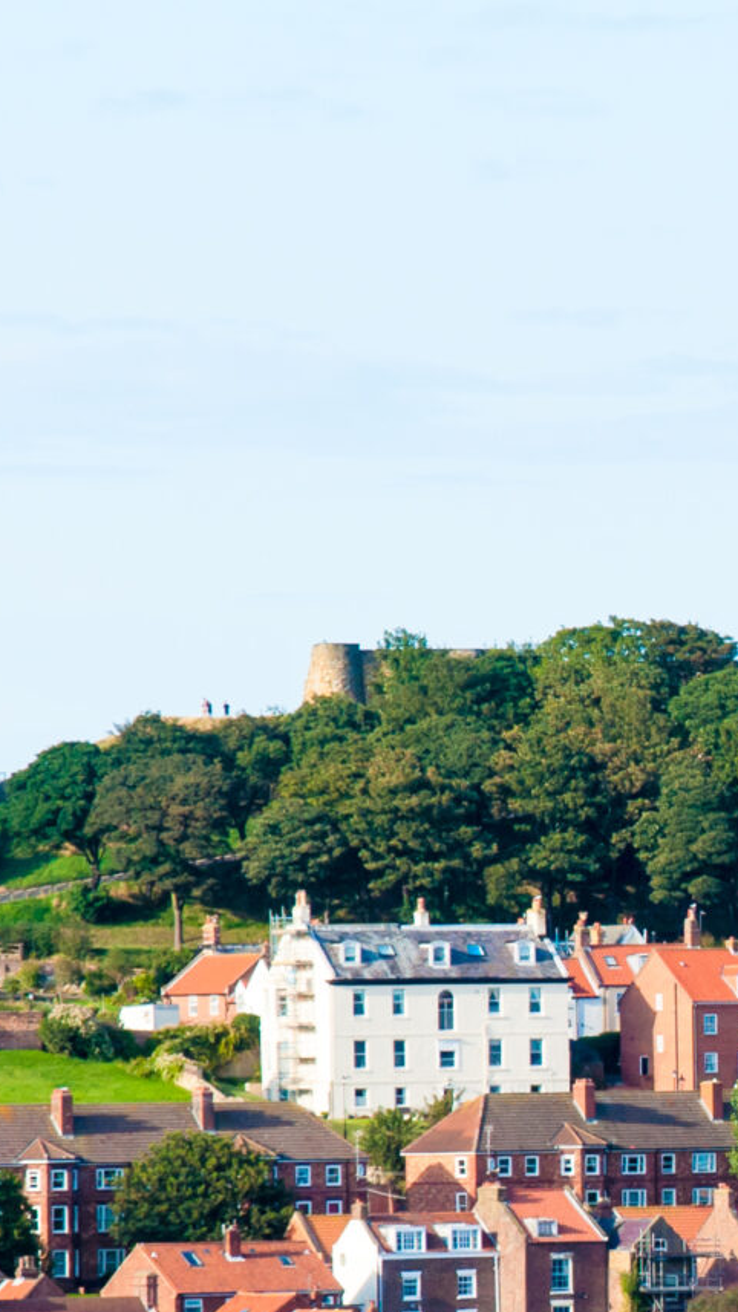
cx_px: 1190
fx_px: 14682
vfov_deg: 5.1
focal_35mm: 422
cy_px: 1203
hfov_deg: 2.9
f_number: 10
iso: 250
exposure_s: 1/320
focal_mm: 90
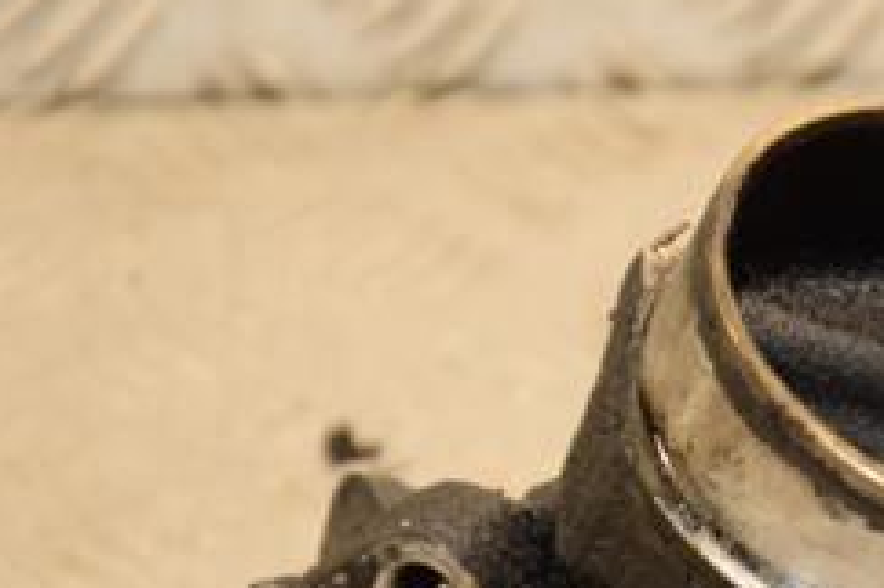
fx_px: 9600
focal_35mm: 391
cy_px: 526
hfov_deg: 5.3
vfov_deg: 3.5
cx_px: 961
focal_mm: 105
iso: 800
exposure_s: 1/100
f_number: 5.6
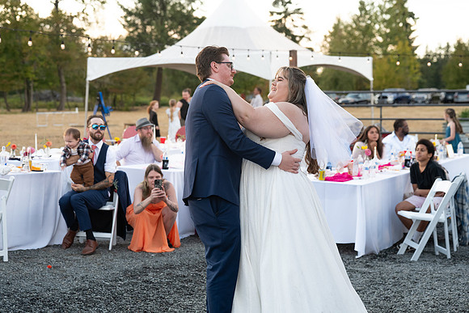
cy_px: 156
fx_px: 899
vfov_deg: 19.7
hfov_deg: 29.2
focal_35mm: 69
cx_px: 234
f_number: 4
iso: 1600
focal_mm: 69
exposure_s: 1/500
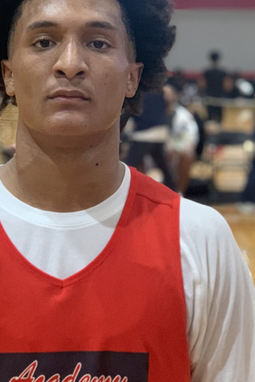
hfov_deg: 11.5
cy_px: 159
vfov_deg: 17.2
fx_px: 1264
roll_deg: -0.9
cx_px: 40
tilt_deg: -4.2
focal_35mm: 119
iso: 200
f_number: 2.4
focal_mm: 6
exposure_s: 1/60
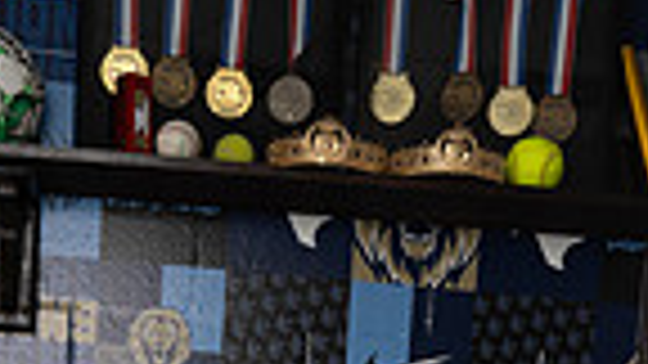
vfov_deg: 9.5
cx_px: 284
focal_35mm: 108
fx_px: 1856
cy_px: 989
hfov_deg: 19.8
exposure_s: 1/250
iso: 400
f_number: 8
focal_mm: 33
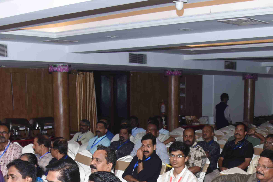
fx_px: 508
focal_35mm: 67
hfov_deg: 30.0
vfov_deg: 18.8
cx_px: 170
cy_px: 236
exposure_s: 1/80
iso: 800
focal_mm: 24
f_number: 6.3
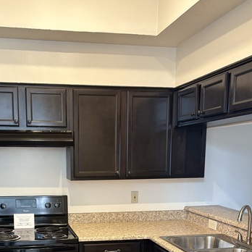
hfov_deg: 38.0
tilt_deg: -10.2
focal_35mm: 44
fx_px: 362
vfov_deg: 36.4
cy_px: 218
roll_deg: +0.2
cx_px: 86
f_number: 1.6
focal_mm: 5.96
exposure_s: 1/60
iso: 250
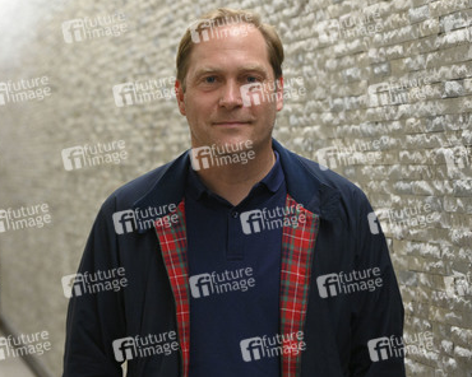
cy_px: 187
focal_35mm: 120
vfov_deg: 12.9
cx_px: 239
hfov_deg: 16.0
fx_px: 1676
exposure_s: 1/160
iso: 6400
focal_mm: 105
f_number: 6.3
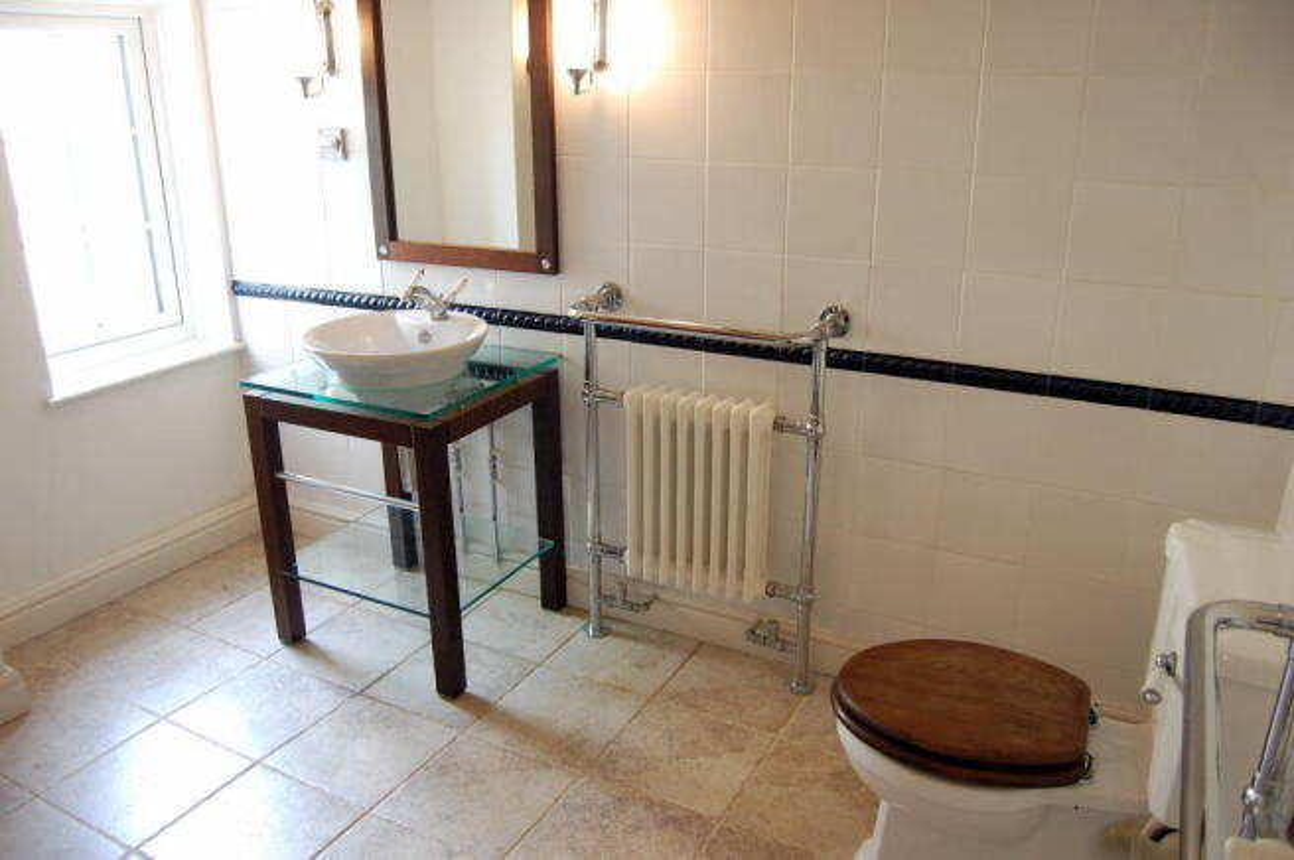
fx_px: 970
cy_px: 430
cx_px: 647
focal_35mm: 27
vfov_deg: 47.8
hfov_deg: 67.4
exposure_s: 1/30
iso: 500
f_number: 3.5
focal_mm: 18
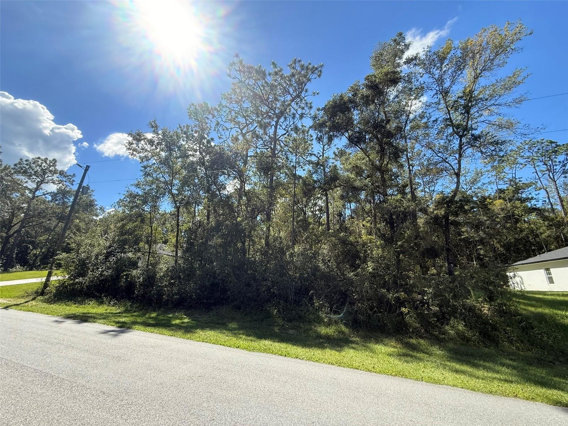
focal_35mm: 14
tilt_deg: +16.2
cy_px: 213
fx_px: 230
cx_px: 284
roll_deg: -2.8
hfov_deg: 102.1
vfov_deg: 85.7
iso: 64
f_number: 2.2
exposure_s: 1/928
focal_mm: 2.22
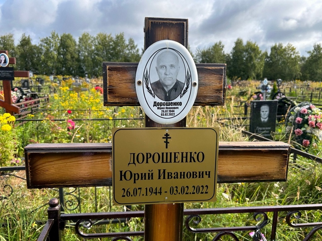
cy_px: 120
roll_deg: -1.2
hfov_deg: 67.3
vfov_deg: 53.1
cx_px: 161
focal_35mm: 26
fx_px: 242
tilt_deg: -15.7
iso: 50
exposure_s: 1/1431
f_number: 1.5
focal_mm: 5.7
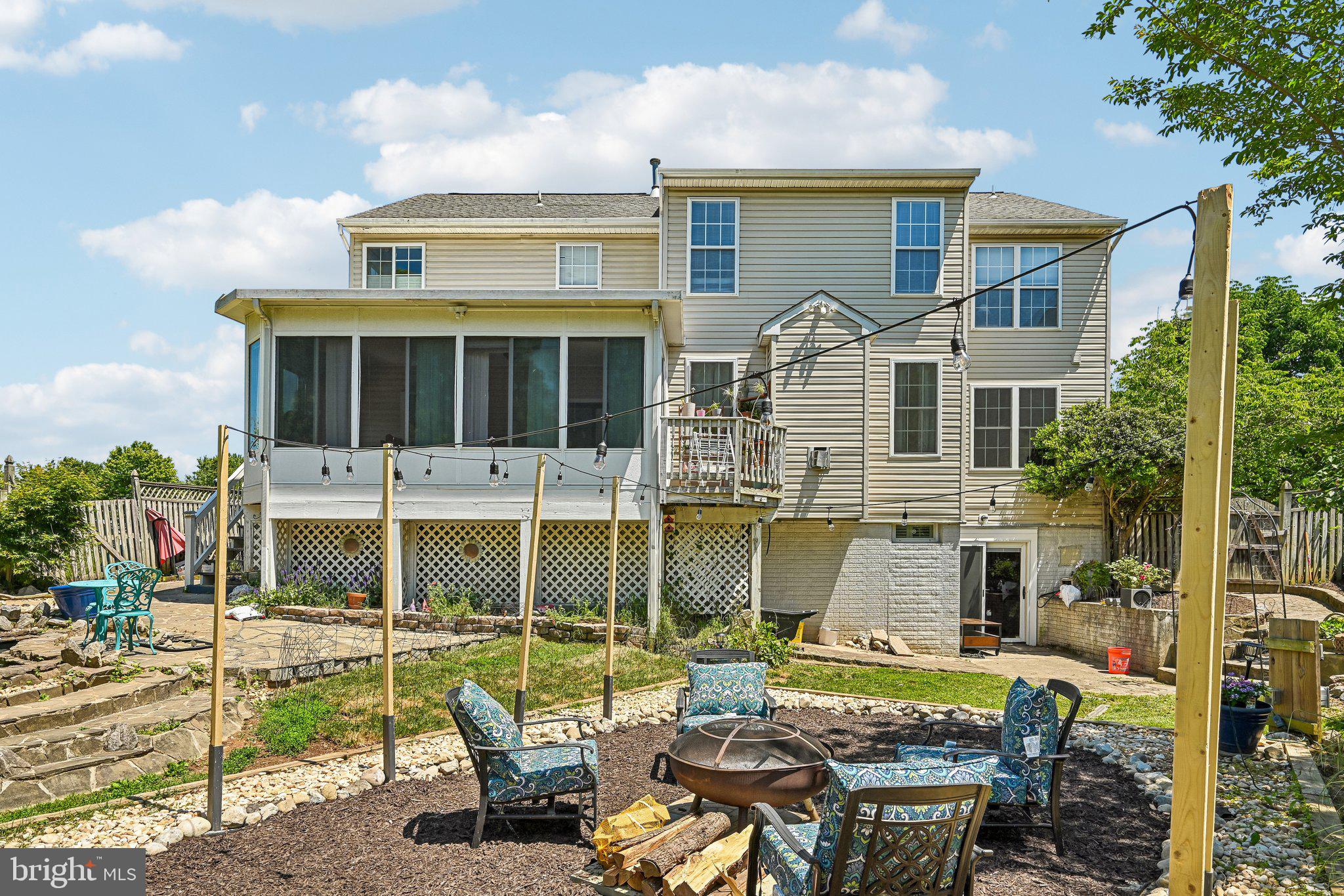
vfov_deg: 63.2
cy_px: 448
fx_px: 728
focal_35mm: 20
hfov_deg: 85.4
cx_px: 672
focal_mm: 19.5
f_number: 8
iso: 100
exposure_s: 1/250
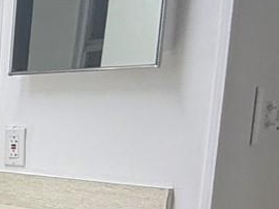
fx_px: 668
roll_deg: +0.1
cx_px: -337
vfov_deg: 17.4
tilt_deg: -7.4
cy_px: 199
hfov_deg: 15.9
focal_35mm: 83
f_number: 2.2
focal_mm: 2.22
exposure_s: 1/120
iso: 200
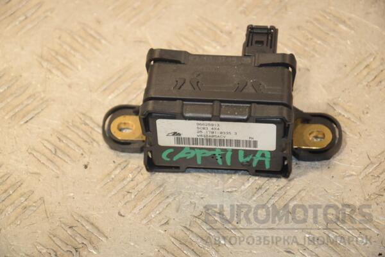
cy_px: 128
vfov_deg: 8.7
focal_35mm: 158
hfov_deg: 13.0
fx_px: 1684
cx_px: 192
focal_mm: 105
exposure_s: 1/200
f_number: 7.1
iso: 800
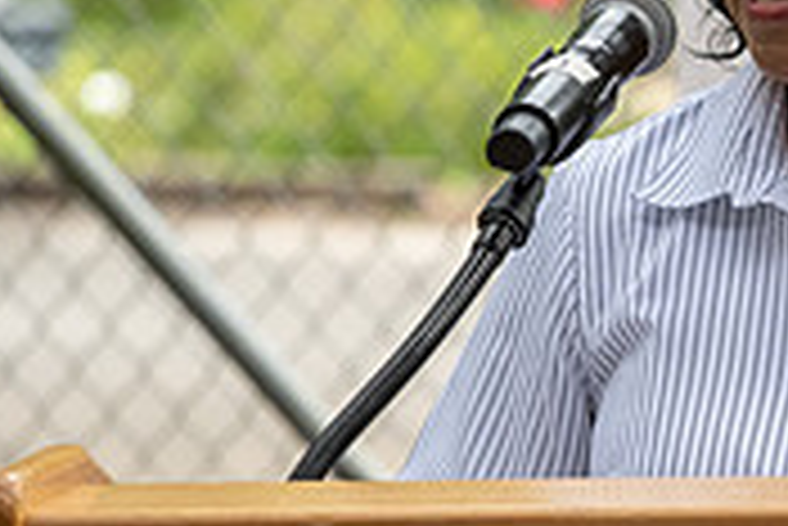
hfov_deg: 6.1
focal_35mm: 334
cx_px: 1027
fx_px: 7317
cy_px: 326
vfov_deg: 4.1
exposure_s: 1/1250
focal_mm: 101
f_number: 4
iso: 2000
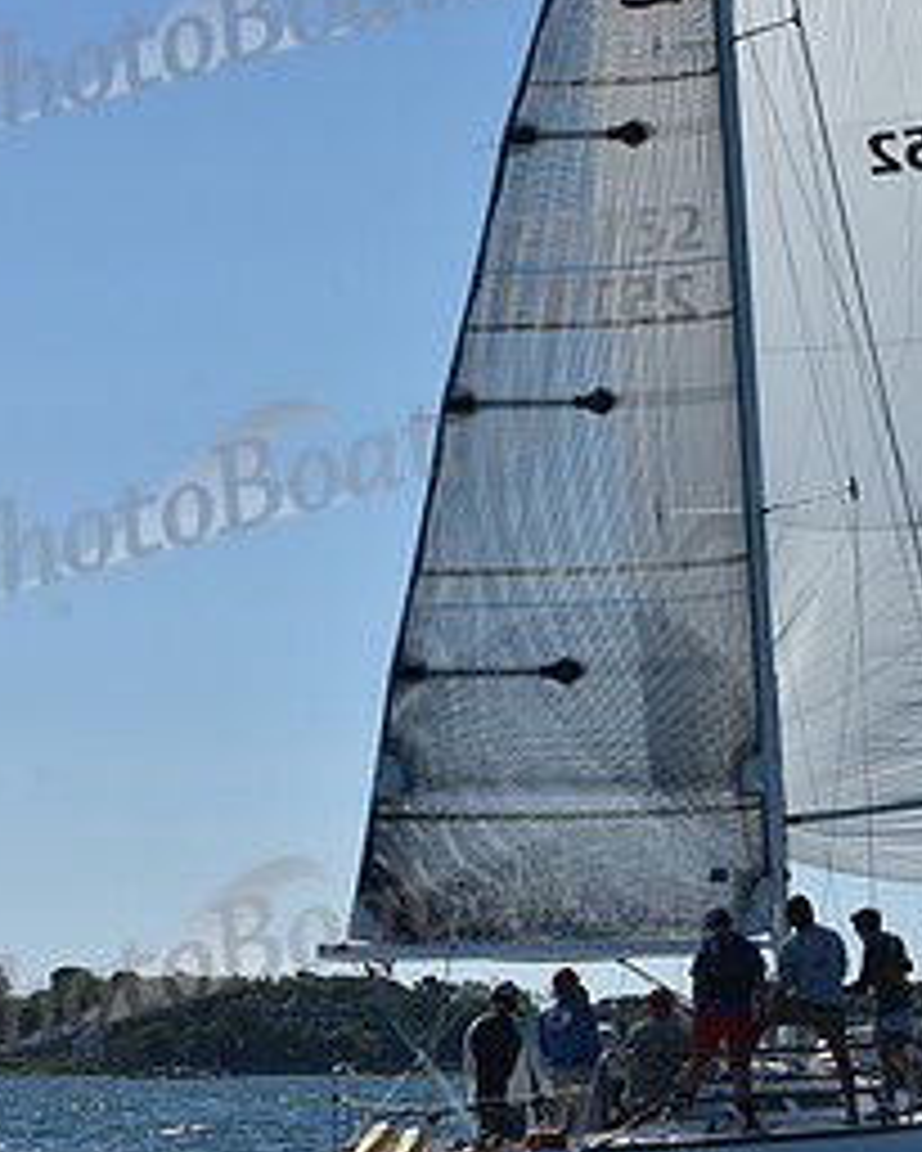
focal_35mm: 149
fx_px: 5079
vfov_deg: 12.9
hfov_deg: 10.3
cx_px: 798
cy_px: 198
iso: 250
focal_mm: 70
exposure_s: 1/1250
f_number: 10
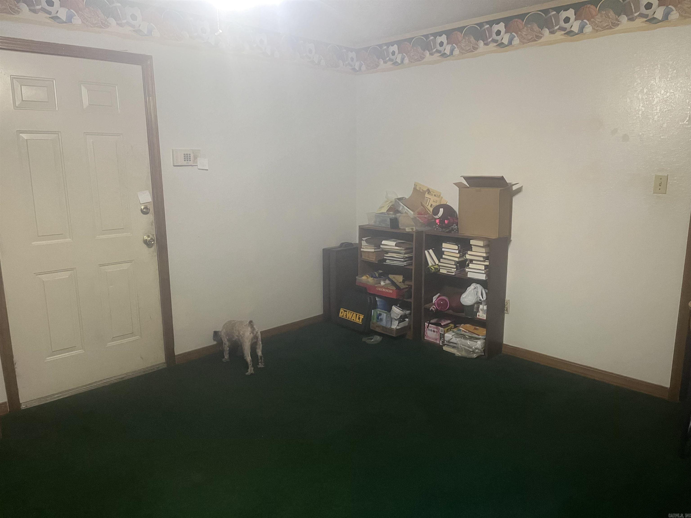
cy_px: 259
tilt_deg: -10.7
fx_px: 519
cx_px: 346
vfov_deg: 53.1
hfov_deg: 67.3
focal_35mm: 26
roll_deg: +0.0
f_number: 1.6
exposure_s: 1/60
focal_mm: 5.1
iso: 400
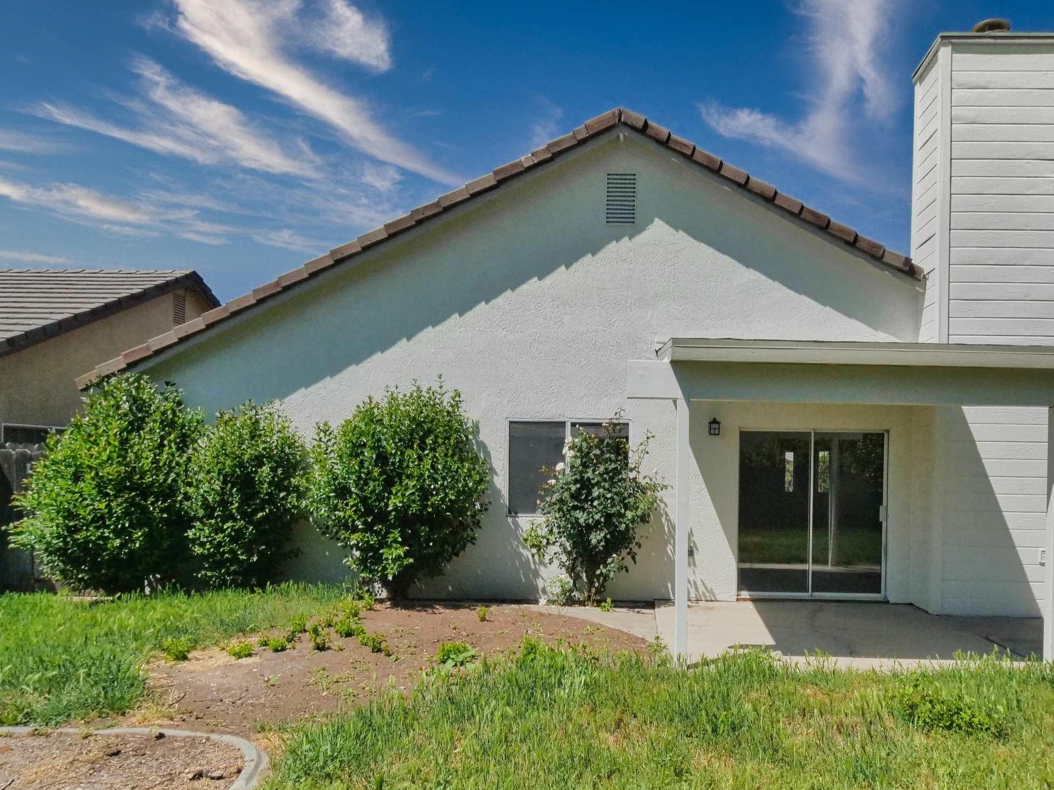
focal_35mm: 22
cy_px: 479
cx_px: 647
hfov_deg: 75.3
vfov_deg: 60.5
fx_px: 670
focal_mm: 7
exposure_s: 1/6400
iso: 1000
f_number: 5
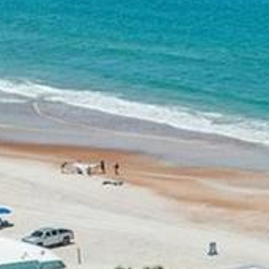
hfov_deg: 9.7
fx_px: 1539
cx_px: 417
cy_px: 389
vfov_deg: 9.7
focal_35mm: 175
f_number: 2.8
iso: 160
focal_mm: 8.4
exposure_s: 1/6000
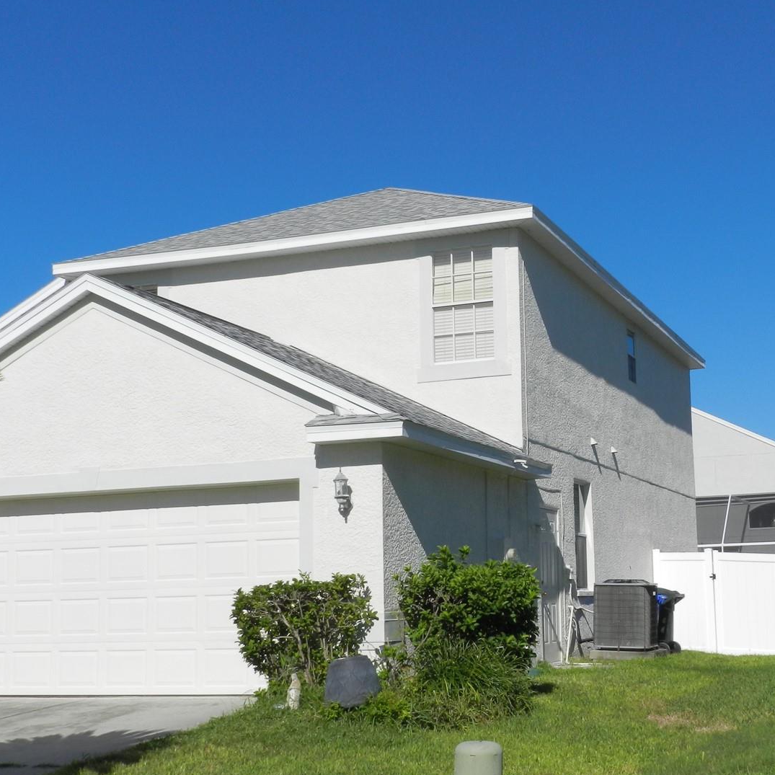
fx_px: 1266
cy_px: 409
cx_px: 539
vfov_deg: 34.0
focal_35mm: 50
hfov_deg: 33.6
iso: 160
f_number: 6.3
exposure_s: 1/1000
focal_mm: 6.7
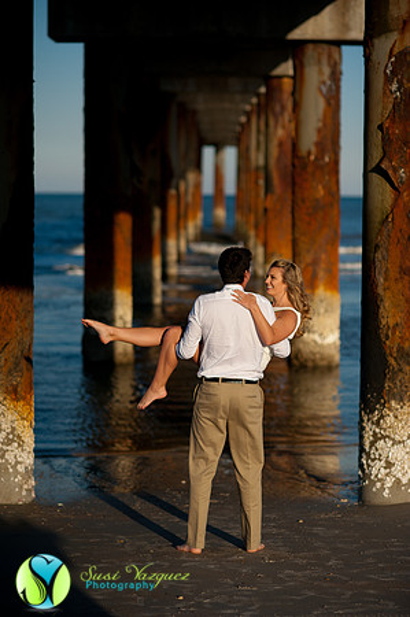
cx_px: 205
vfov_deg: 23.9
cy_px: 308
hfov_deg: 16.0
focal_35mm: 85
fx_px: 1455
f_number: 2
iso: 100
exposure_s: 1/8000
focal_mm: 85
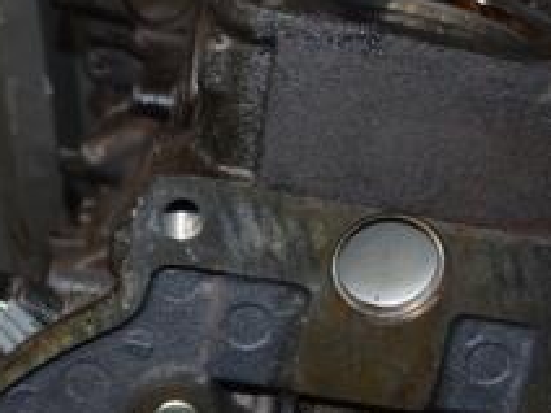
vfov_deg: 16.1
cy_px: 405
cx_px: 309
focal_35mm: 90
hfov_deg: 21.8
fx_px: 1433
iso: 800
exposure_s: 1/60
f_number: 5
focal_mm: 22
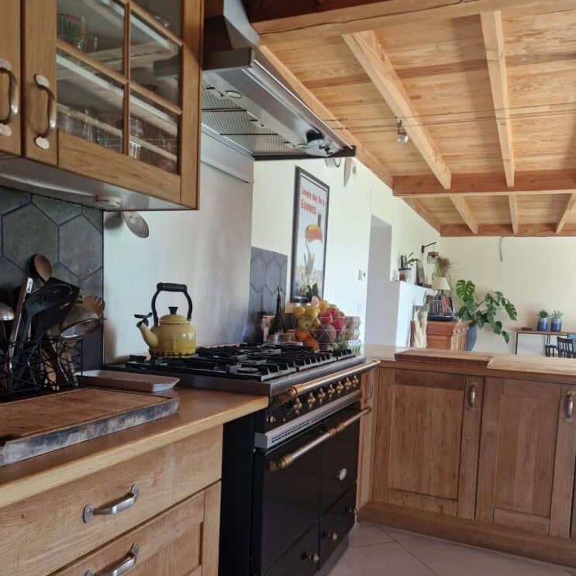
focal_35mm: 28
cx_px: 285
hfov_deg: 57.3
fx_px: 527
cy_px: 344
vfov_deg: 56.9
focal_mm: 5.4
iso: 160
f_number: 1.8
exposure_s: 1/180
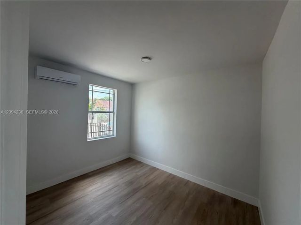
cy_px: 112
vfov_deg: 85.7
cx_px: 150
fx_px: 122
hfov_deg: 102.1
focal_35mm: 14
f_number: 2.2
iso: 100
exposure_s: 1/121
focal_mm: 2.22
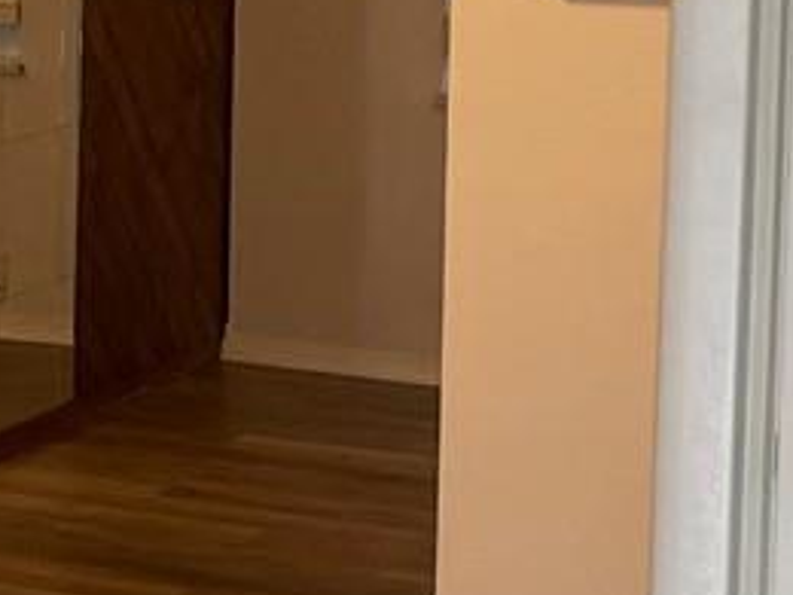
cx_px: -293
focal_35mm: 160
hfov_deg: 11.9
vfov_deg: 9.2
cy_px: -116
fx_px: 3665
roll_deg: -0.3
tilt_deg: -3.4
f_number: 1.6
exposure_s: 1/120
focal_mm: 4.2
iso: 125
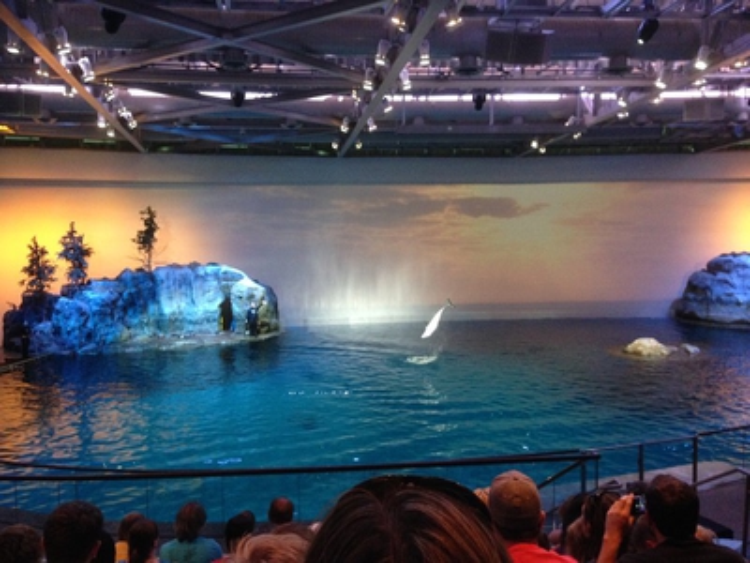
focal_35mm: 33
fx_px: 715
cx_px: 375
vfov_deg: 42.9
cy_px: 282
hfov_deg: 55.4
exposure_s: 1/20
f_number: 2.4
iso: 320
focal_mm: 4.12
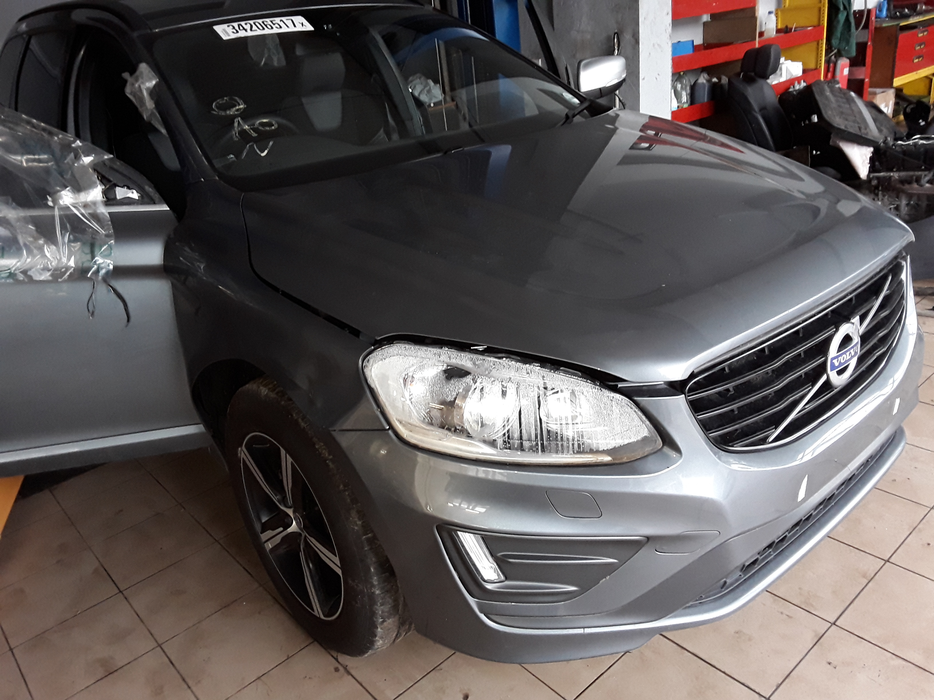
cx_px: 467
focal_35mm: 27
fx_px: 729
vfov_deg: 51.4
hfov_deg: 65.3
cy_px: 350
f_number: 1.9
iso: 125
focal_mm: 2.91
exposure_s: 1/33
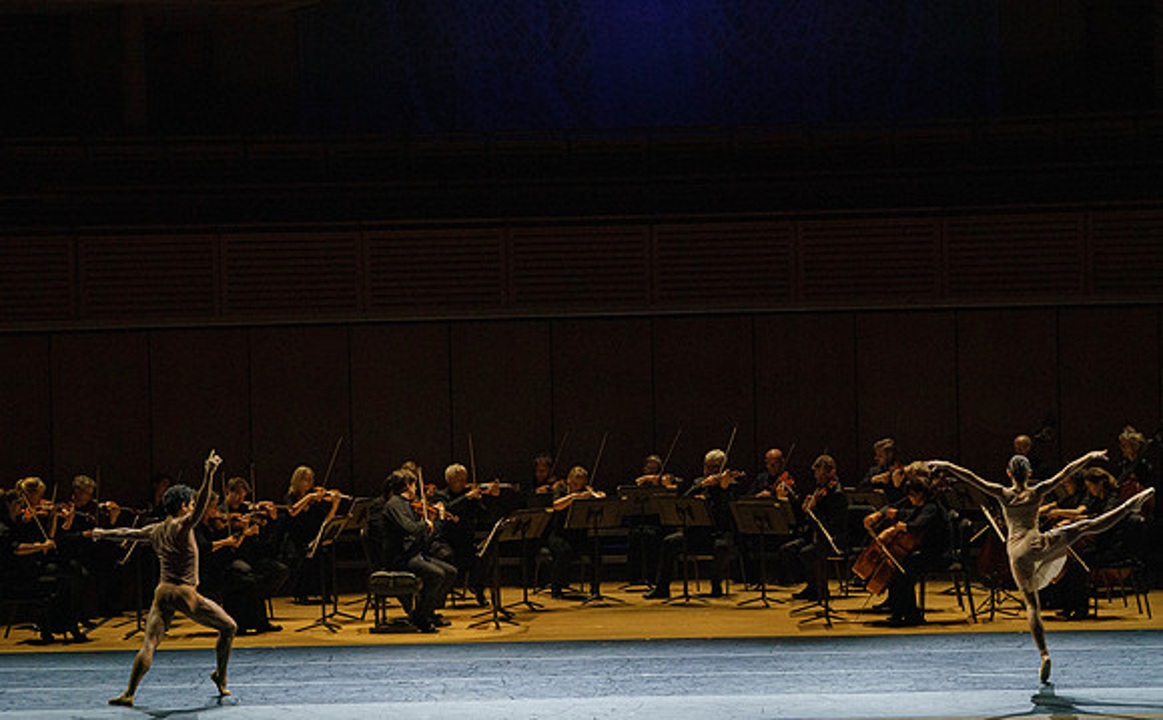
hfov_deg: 18.4
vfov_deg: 11.4
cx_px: 520
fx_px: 3590
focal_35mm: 114
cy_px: 424
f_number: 13
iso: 4000
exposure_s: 1/250
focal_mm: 100
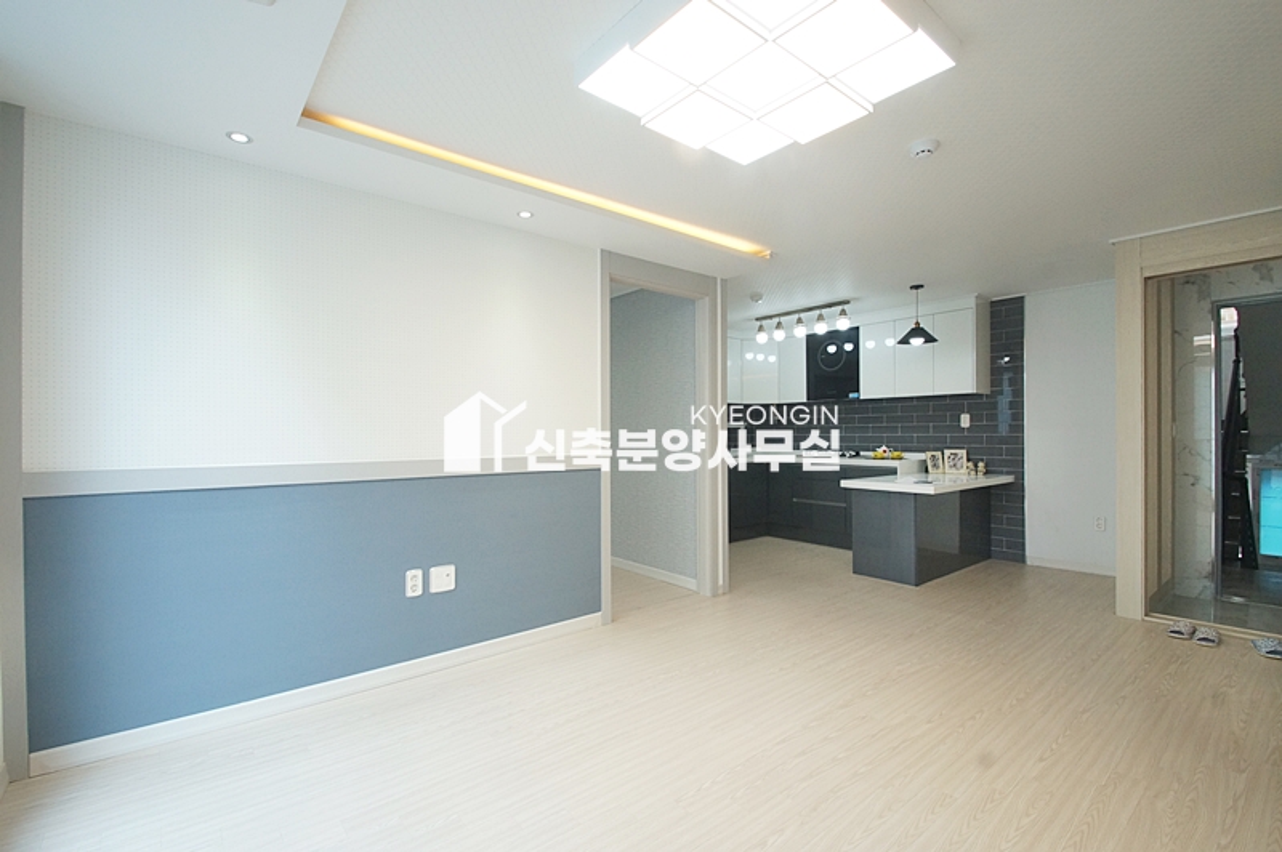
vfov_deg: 77.2
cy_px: 426
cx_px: 641
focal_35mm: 15
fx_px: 534
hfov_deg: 100.4
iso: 800
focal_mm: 10
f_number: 9
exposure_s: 1/50
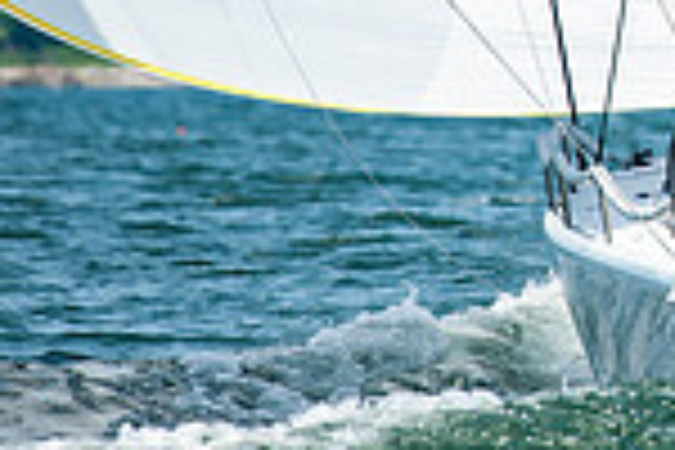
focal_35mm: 1163
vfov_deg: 1.2
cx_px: 1120
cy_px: -302
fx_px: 21805
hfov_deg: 1.8
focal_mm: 300
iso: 250
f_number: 5.6
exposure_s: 1/1600
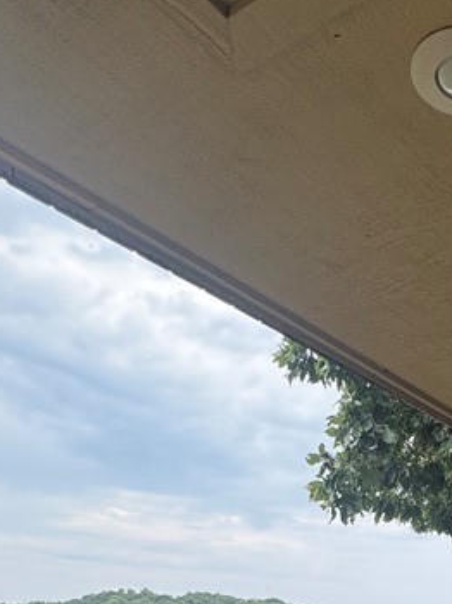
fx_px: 715
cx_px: 459
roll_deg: -1.2
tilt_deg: -6.4
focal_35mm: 41
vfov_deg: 34.9
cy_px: 747
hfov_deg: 32.2
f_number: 2.2
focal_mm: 2.22
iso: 50
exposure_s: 1/858
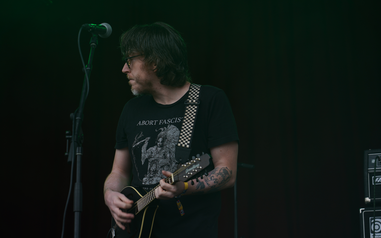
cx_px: 184
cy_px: 126
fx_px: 1173
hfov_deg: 18.4
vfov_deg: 11.6
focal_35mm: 113
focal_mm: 105
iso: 100
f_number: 5
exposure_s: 1/200
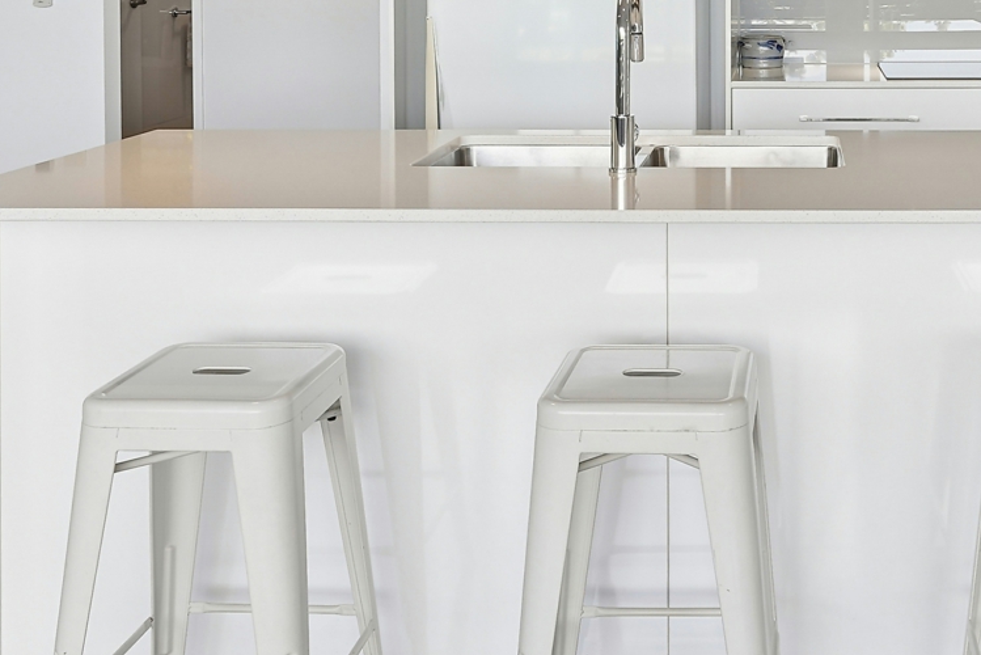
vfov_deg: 27.1
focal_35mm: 47
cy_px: 0
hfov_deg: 40.3
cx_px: 777
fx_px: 1281
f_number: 11
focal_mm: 22
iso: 200
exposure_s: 1/10
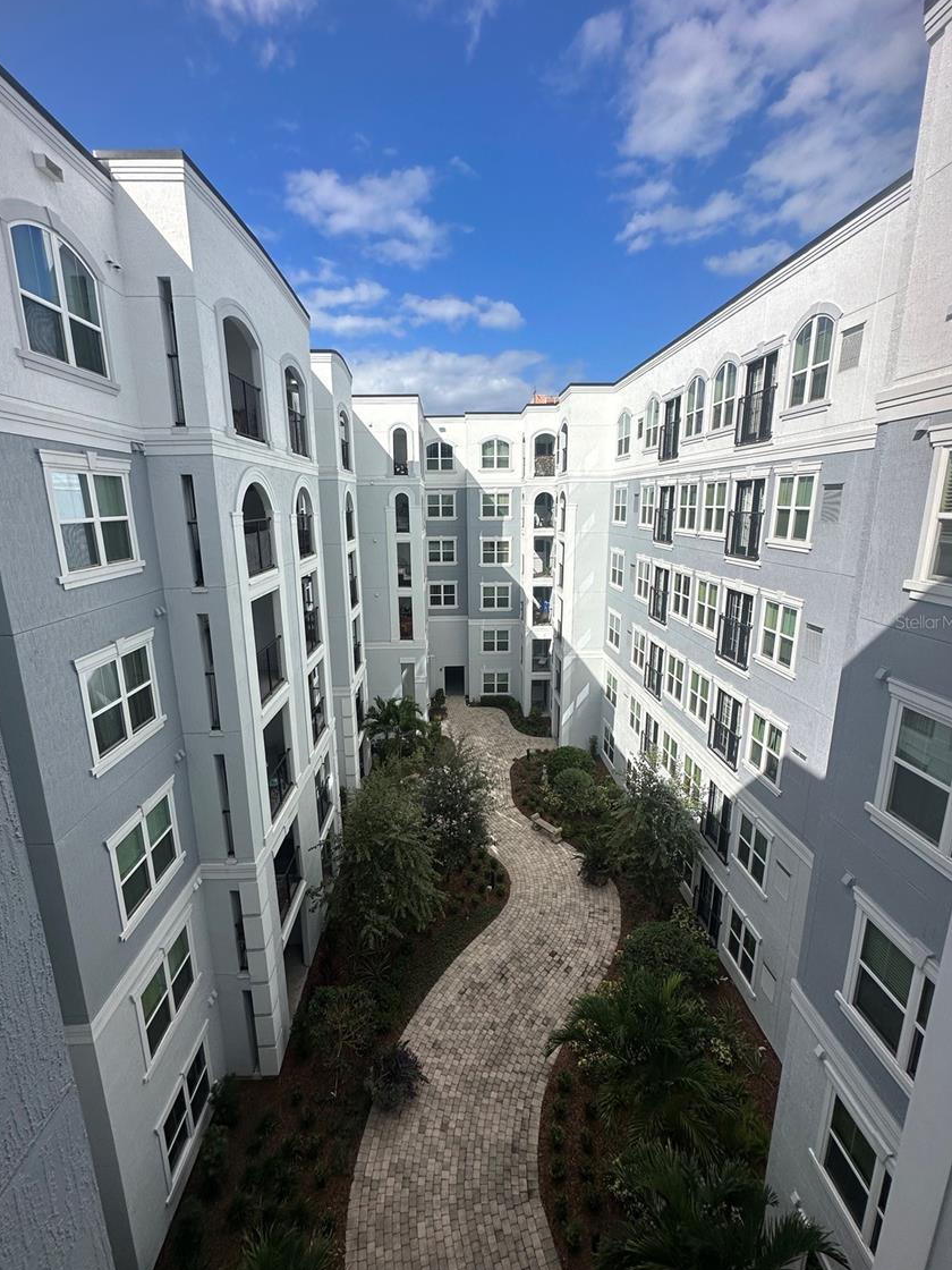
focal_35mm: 15
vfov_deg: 98.2
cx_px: 466
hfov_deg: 81.7
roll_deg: +0.6
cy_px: 621
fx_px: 550
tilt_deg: -12.8
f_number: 2.2
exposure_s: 1/2959
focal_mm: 2.22
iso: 50
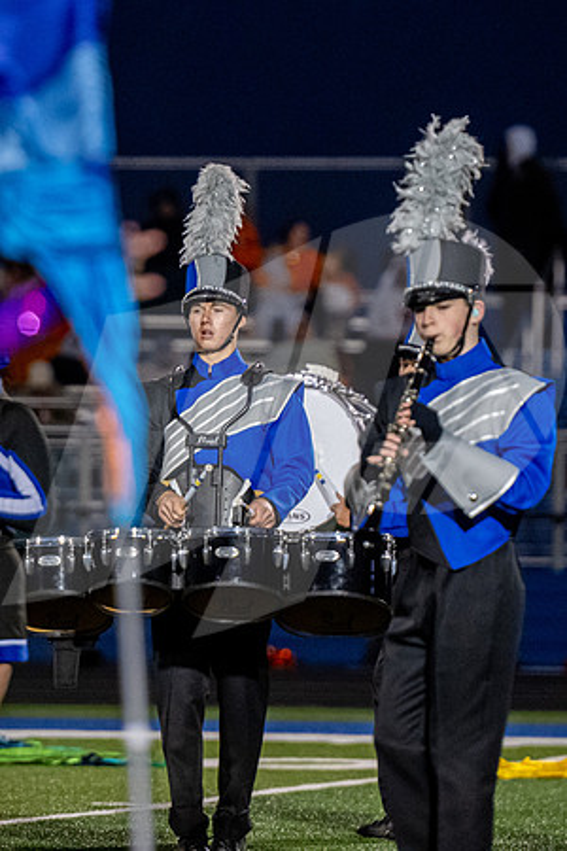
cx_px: 262
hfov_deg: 3.2
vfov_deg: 4.8
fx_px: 10155
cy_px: 241
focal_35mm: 430
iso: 4000
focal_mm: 200
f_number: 2.8
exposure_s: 1/800
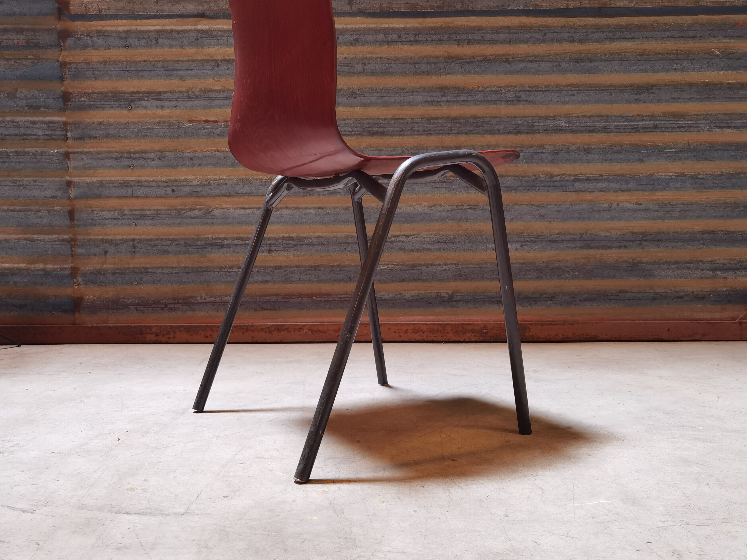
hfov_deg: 54.0
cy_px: 280
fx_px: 734
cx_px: 374
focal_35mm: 34
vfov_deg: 41.8
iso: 400
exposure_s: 1/50
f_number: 1.9
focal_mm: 6.71
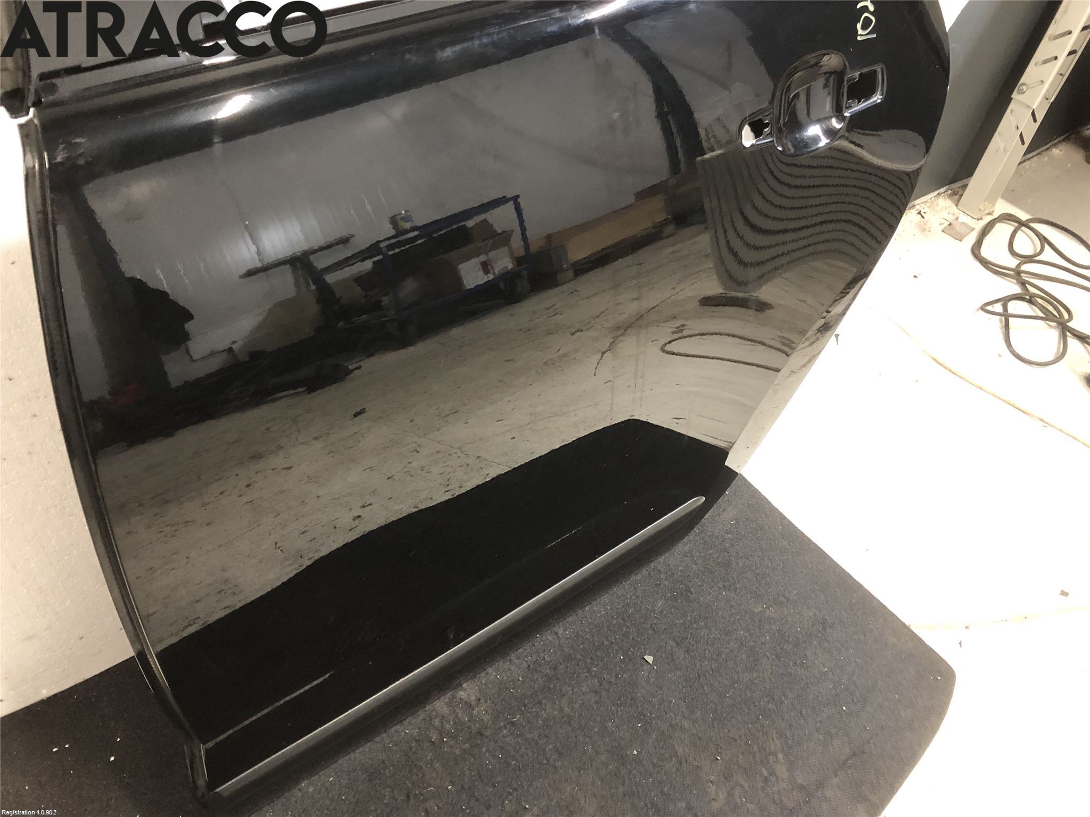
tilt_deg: -48.5
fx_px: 882
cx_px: 545
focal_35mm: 28
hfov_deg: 63.4
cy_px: 408
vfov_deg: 49.7
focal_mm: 3.99
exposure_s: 1/13
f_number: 1.8
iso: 100
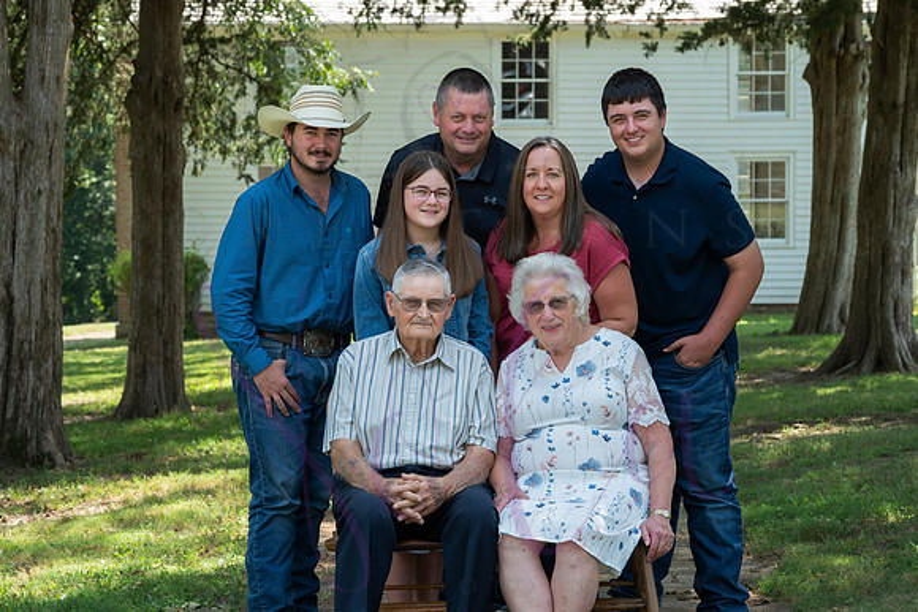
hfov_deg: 22.4
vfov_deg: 15.0
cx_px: 459
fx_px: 2321
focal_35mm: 91
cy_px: 306
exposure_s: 1/160
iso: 400
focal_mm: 91
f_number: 8
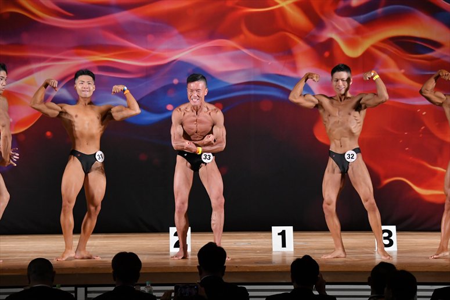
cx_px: 225
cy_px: 150
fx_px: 2099
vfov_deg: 8.2
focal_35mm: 168
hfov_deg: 12.2
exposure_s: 1/400
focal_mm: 112
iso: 3200
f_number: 5.6
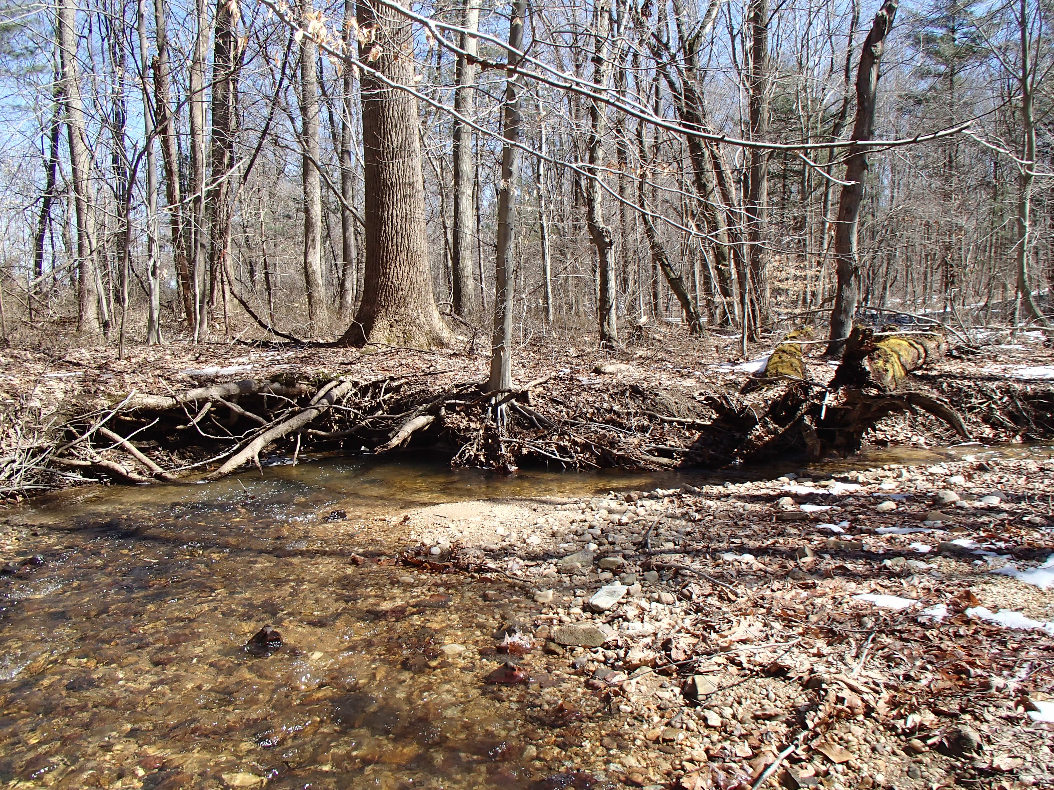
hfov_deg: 63.4
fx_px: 853
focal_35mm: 28
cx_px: 527
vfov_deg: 49.7
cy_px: 395
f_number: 3.9
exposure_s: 1/320
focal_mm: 5
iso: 100
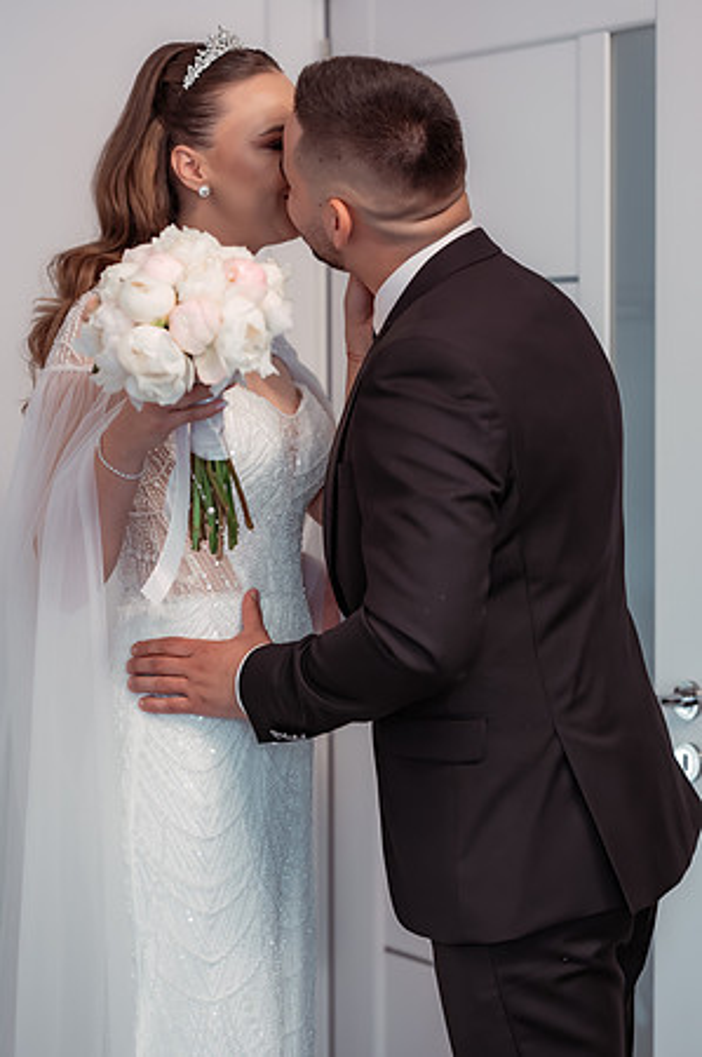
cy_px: 528
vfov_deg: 23.9
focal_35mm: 85
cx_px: 351
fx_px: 2492
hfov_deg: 16.0
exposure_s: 1/320
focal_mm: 85
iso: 1600
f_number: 2.8
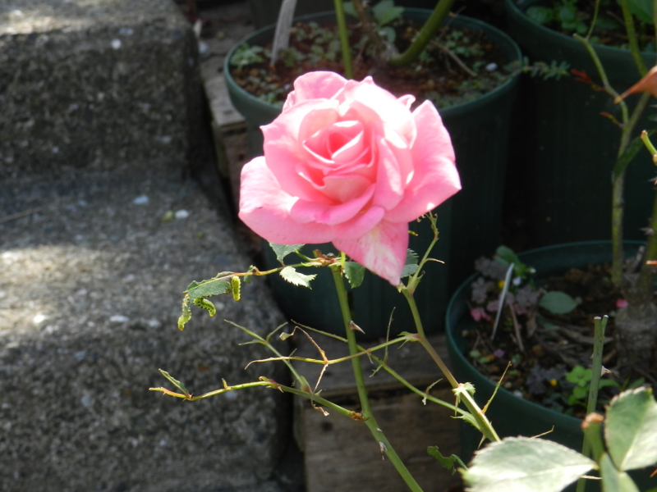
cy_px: 246
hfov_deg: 25.7
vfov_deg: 19.4
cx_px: 328
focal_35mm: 76
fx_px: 1442
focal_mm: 13.5
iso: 160
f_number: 4.8
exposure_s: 1/200
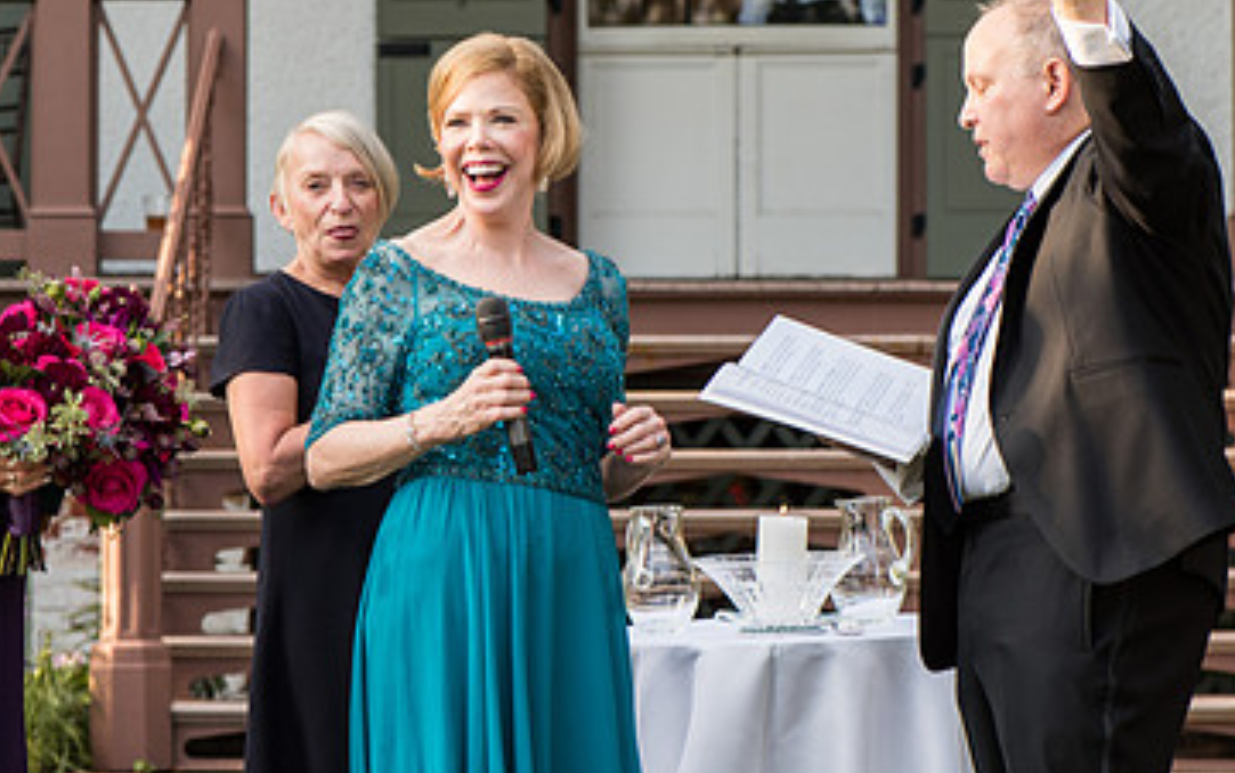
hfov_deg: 12.2
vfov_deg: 7.6
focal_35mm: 172
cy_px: 251
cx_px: 606
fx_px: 5792
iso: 200
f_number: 2.8
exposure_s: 1/160
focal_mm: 105
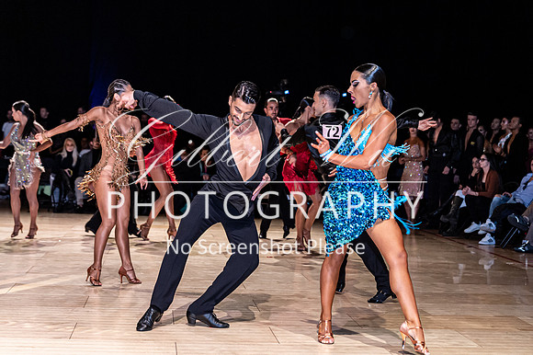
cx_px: 266
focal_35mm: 72
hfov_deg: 28.1
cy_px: 178
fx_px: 1065
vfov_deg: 18.9
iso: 3200
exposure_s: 1/400
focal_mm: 72
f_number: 4
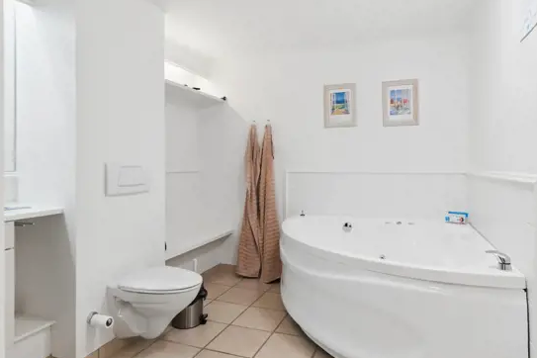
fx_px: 321
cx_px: 295
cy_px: 166
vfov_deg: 58.2
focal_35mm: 22
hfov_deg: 79.5
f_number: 8
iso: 200
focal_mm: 13
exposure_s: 1/8
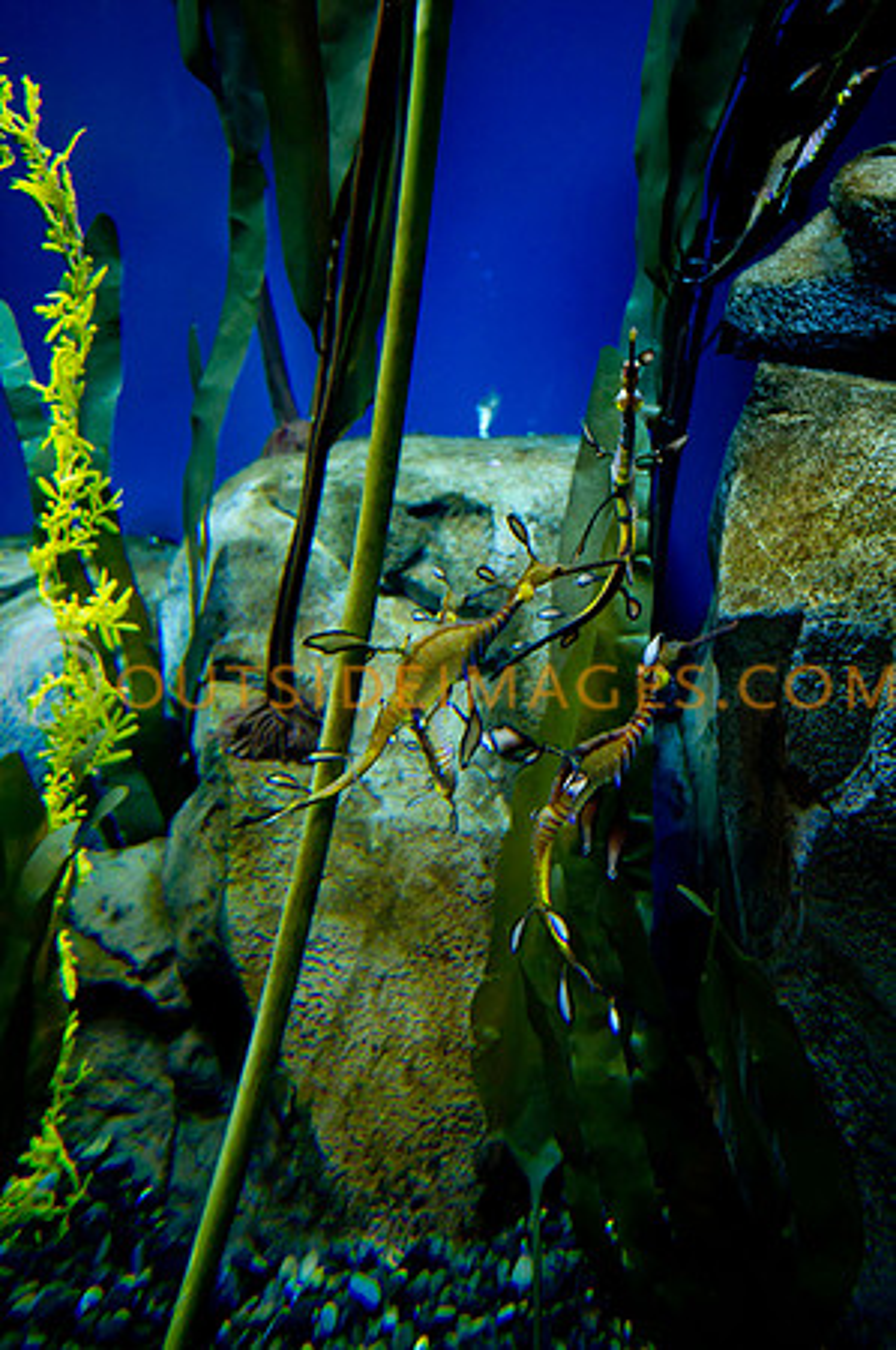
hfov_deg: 42.2
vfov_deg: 60.3
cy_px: 675
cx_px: 448
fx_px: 1160
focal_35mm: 31
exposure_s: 1/60
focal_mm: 31
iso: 2000
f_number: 4.5
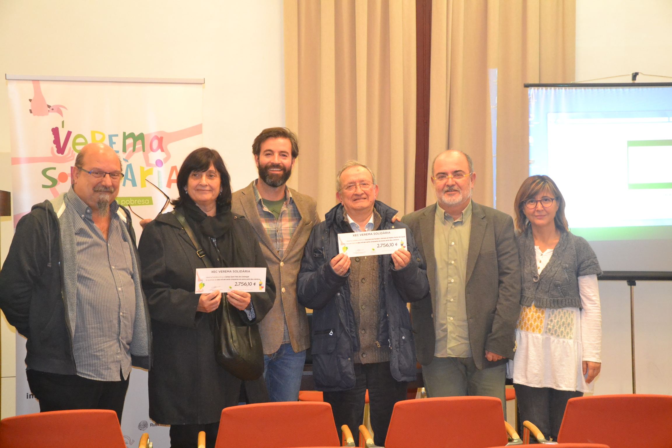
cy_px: 224
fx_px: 1400
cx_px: 336
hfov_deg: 27.0
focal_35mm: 75
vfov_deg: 18.2
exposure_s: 1/60
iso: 3200
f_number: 5
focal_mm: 50
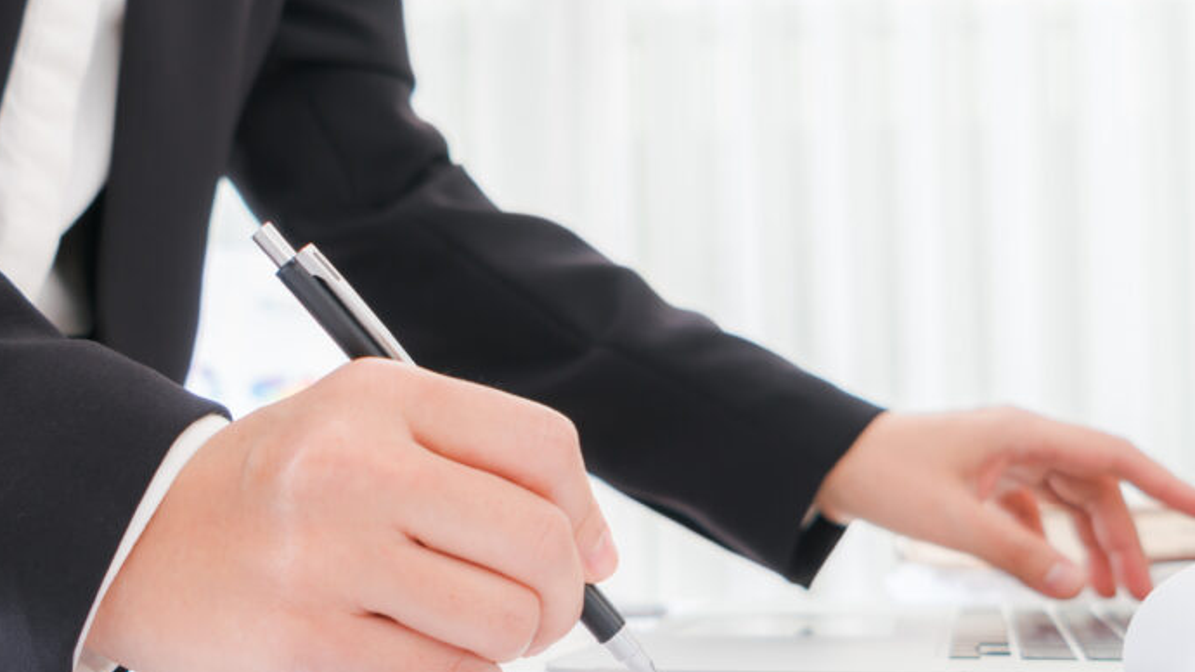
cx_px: 558
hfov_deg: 37.2
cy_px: 361
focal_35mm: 56
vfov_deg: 21.4
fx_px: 1774
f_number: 4
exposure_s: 1/100
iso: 100
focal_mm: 24
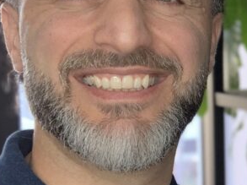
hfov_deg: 16.3
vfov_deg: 13.2
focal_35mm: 112
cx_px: 352
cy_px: 90
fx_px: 798
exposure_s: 1/60
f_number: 2.2
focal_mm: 2.87
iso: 80
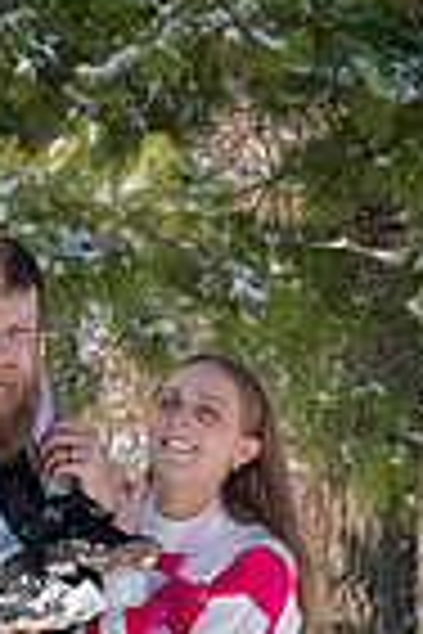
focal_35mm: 201
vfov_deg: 10.2
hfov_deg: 6.8
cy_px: 540
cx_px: 45
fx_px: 3542
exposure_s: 1/2000
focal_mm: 42
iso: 800
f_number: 6.3
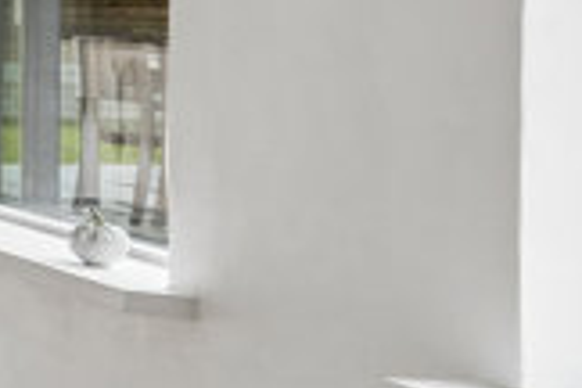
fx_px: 1520
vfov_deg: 14.3
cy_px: 5
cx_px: -844
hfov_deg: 14.1
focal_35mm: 94
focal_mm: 19
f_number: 7.1
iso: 400
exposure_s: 1/60
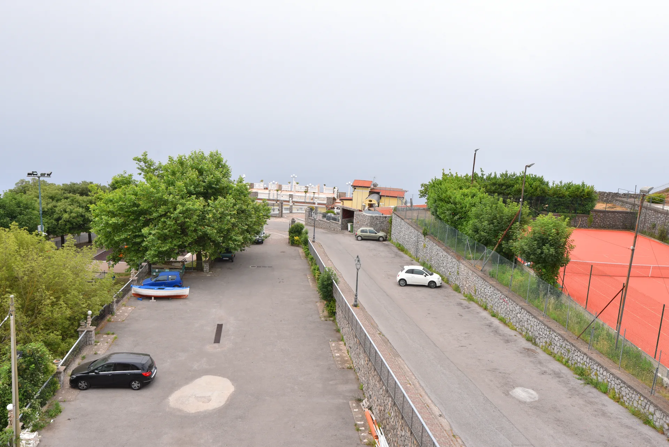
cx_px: 334
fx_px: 558
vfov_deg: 43.6
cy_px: 224
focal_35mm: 30
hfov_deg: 61.9
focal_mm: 30
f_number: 10
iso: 200
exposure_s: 1/160
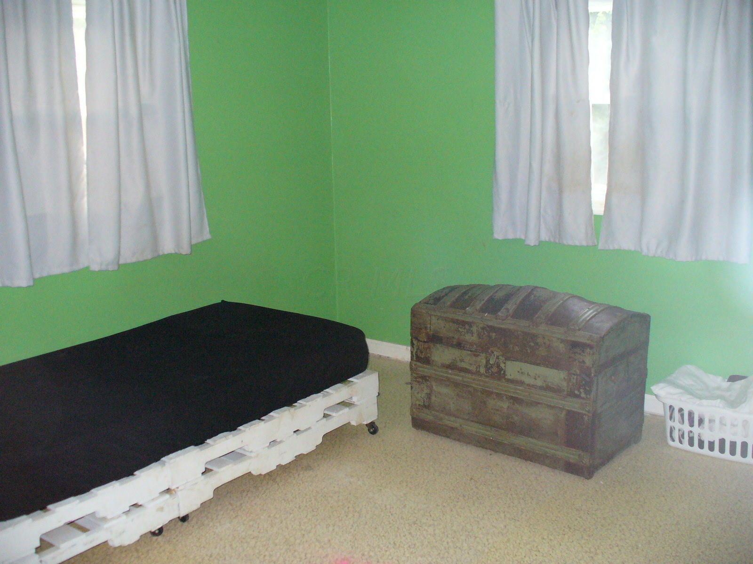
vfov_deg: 38.7
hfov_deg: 50.1
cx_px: 376
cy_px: 282
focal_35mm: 37
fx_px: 805
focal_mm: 6.1
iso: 400
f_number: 2.8
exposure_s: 1/60
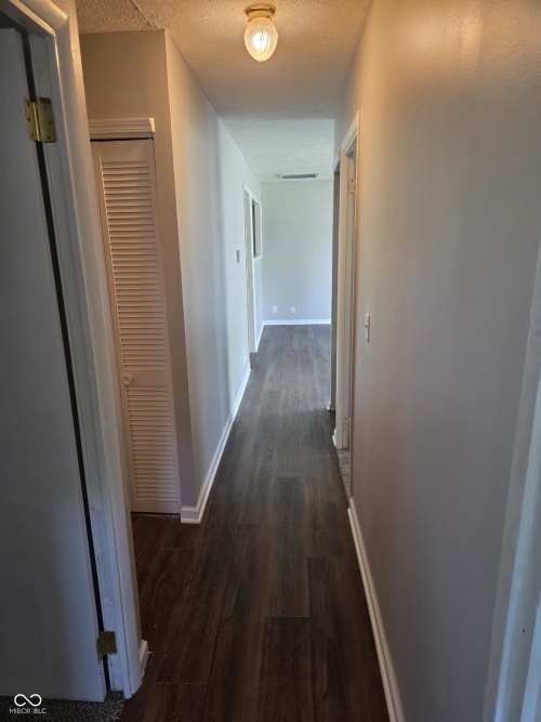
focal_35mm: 23
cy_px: 361
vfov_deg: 73.9
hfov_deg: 58.9
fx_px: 479
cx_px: 270
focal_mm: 5.4
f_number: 1.8
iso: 400
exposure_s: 1/120
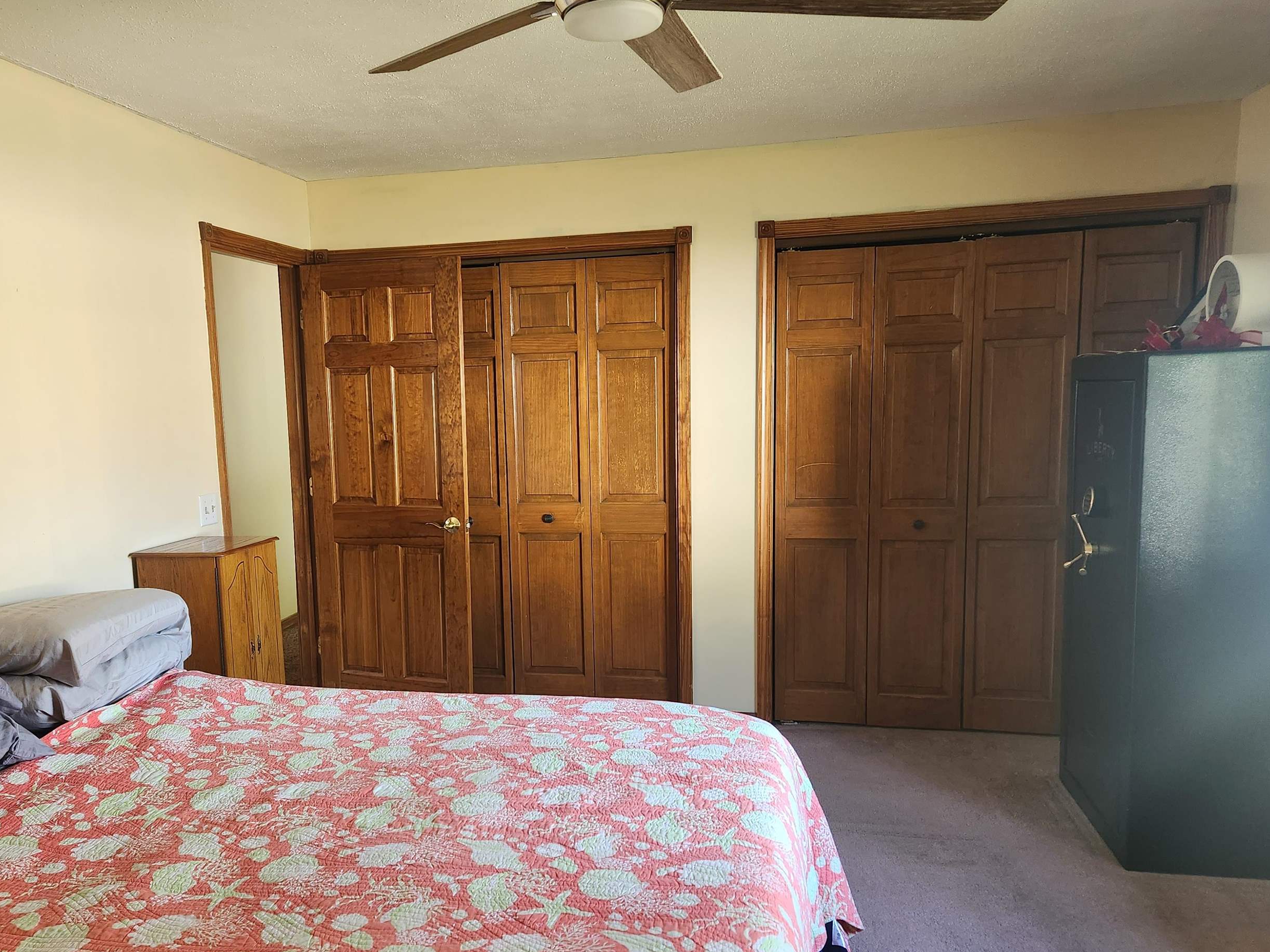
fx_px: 1064
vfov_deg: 48.1
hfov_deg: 61.3
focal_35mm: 29
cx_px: 533
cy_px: 540
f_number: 1.8
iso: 250
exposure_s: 1/120
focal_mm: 5.4
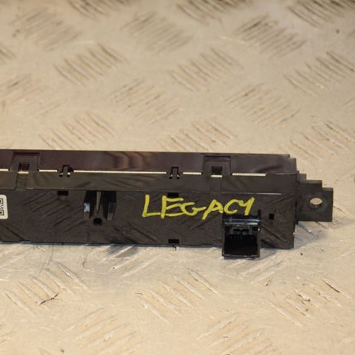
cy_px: 178
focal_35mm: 177
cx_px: 125
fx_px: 2054
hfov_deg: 9.9
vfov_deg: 9.9
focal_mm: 92
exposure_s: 1/200
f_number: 7.1
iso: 800
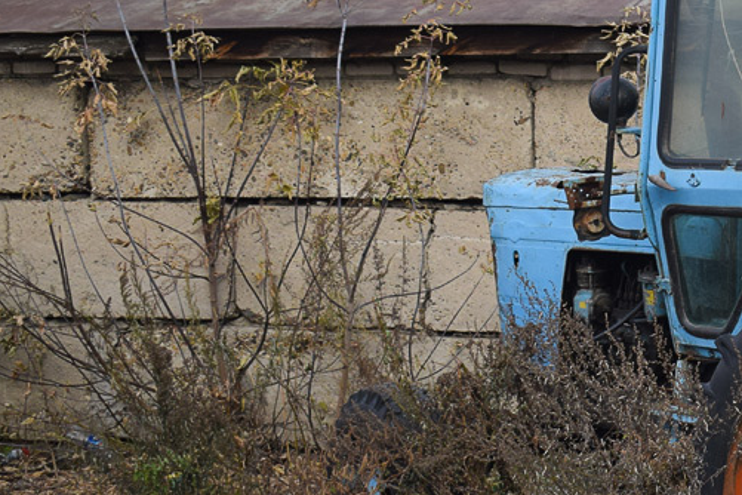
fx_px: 2147
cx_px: 813
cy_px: 225
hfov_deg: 18.8
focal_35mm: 104
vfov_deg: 13.1
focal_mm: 29
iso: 400
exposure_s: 1/1000
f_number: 7.1
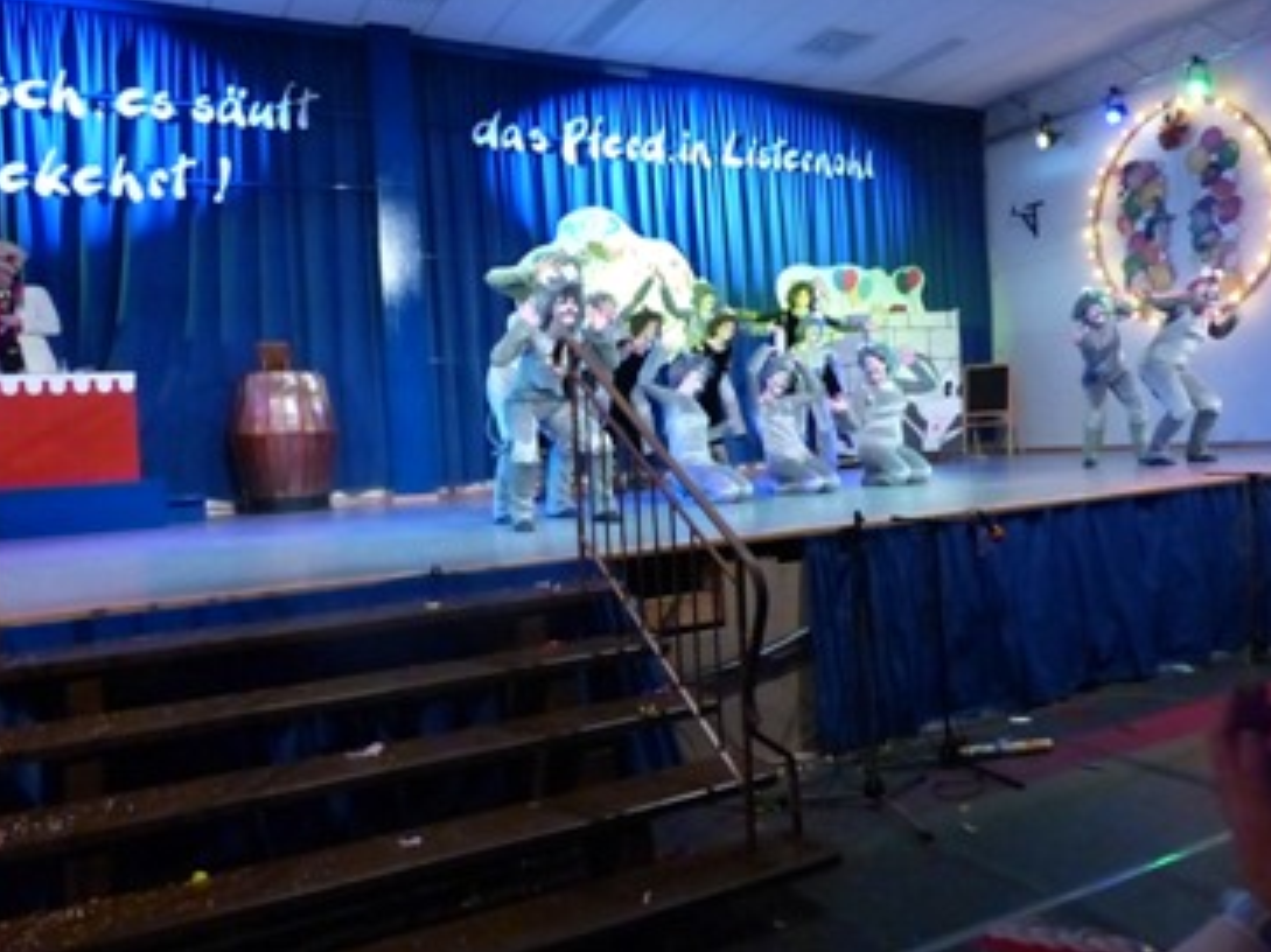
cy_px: 441
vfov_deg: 51.3
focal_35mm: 27
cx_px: 648
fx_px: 991
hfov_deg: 65.3
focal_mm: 4.5
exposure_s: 1/125
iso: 1600
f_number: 3.2
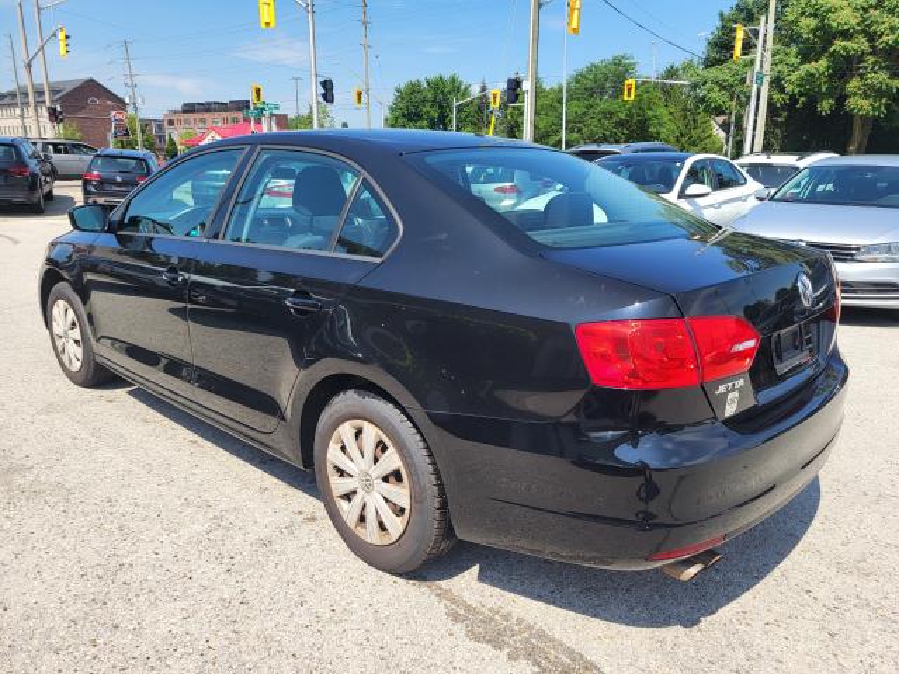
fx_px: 675
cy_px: 337
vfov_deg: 53.1
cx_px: 450
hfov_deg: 67.3
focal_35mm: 26
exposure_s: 1/1542
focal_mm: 5.4
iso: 40
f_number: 1.8
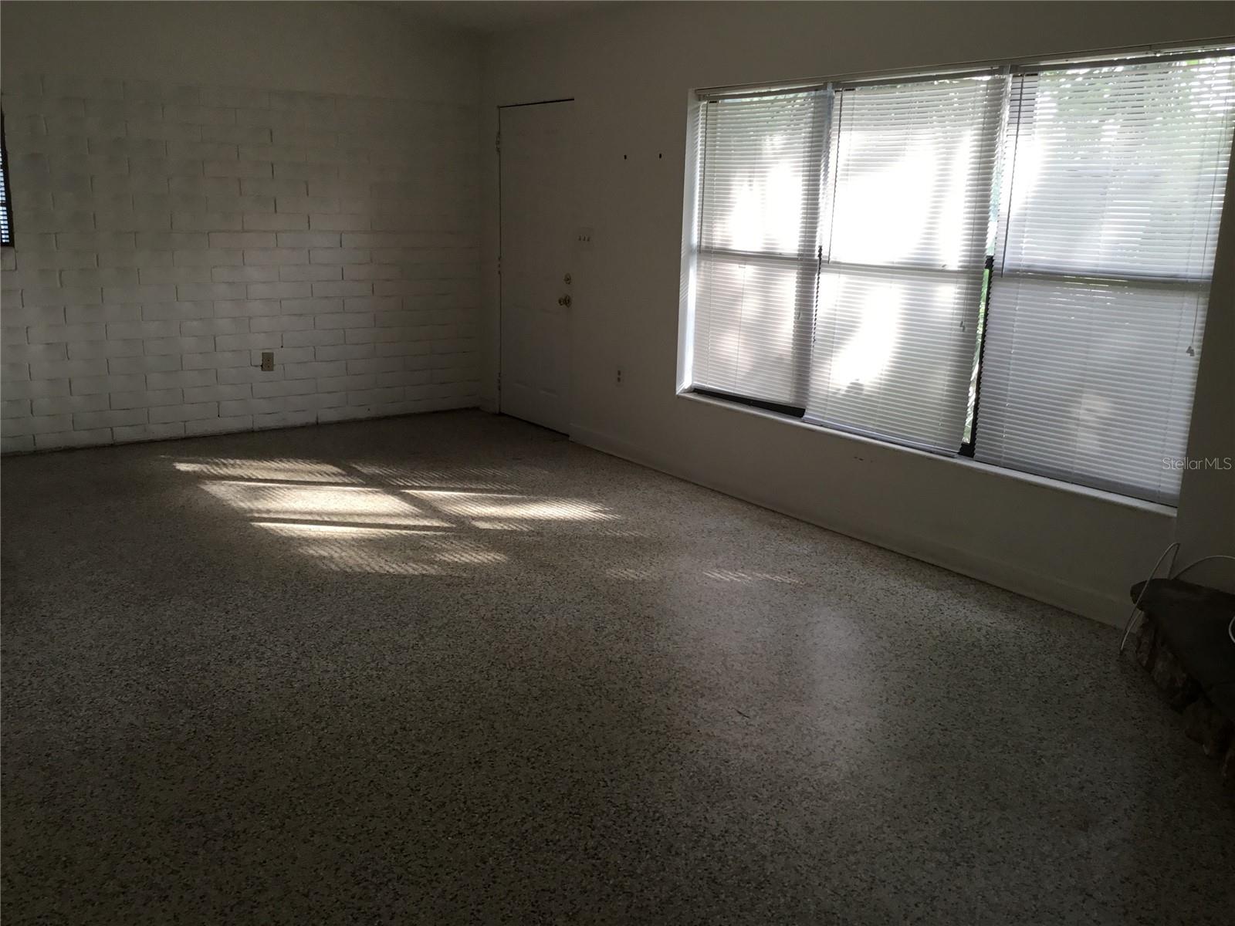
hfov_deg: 58.4
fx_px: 1106
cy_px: 463
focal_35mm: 31
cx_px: 618
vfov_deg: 45.4
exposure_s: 1/60
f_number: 2.4
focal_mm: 3.3
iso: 32
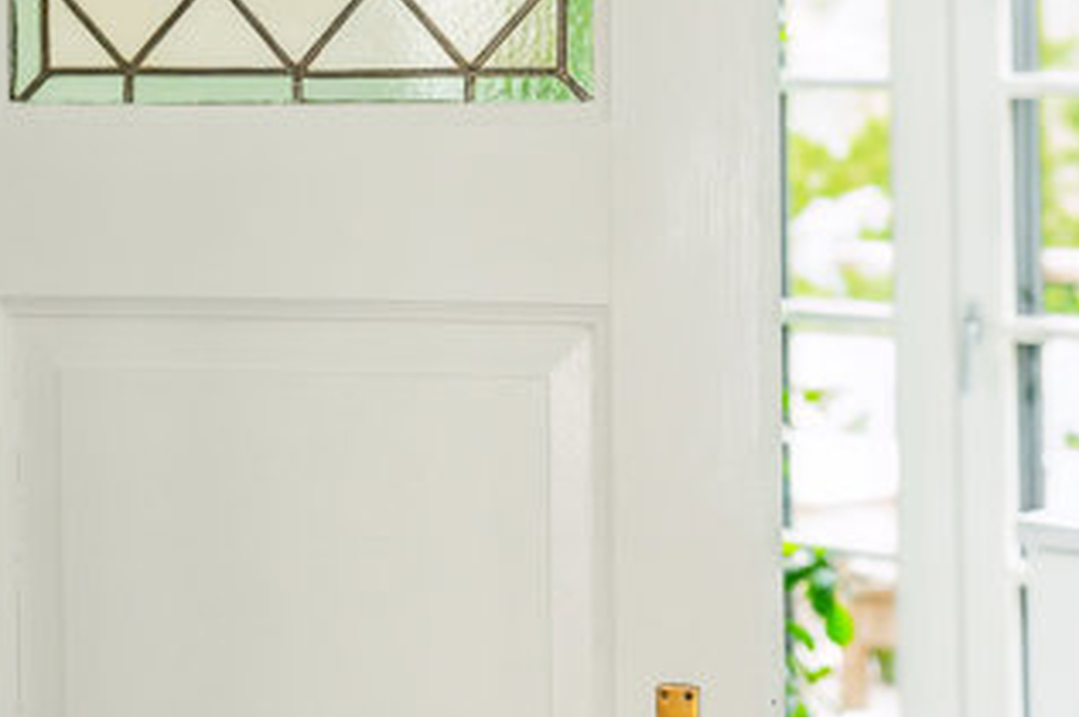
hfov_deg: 13.5
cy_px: 80
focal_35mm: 152
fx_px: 4551
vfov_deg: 9.0
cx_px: 471
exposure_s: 1/250
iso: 1600
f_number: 4.5
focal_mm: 60
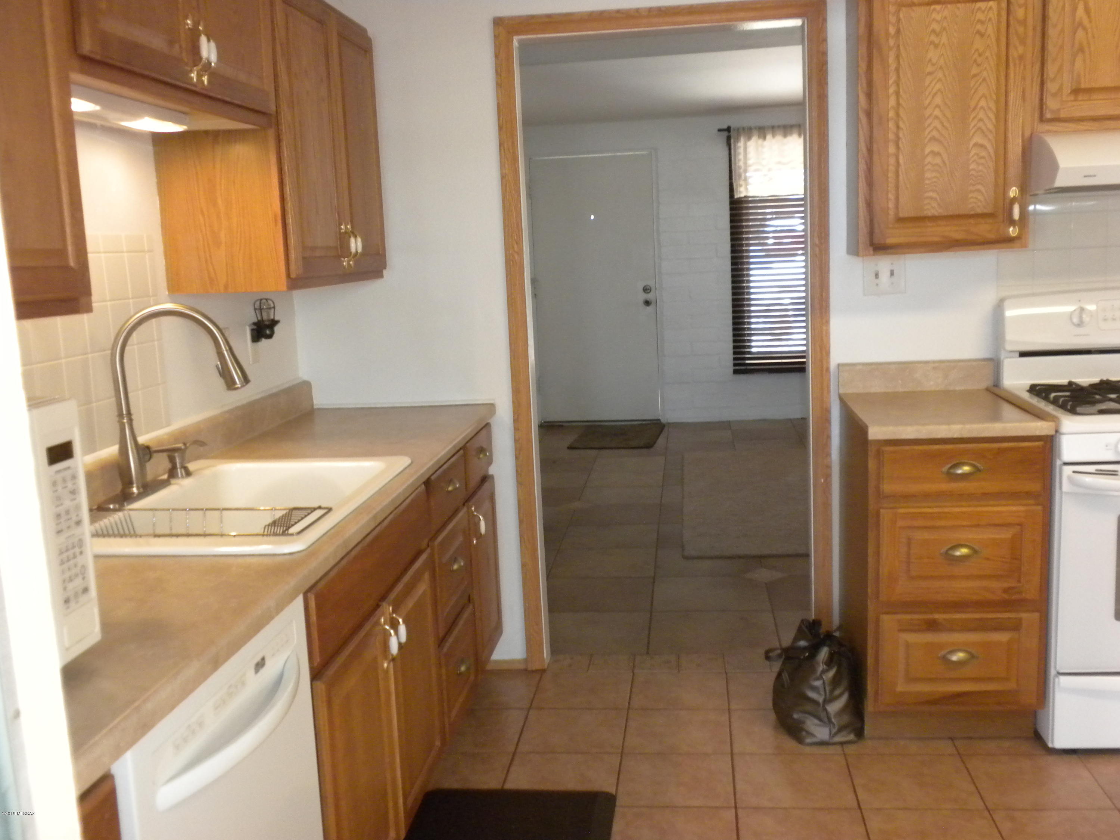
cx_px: 560
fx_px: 1197
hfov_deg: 50.1
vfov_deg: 38.7
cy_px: 420
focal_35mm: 37
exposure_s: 1/30
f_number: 3.5
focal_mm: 6.6
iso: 400
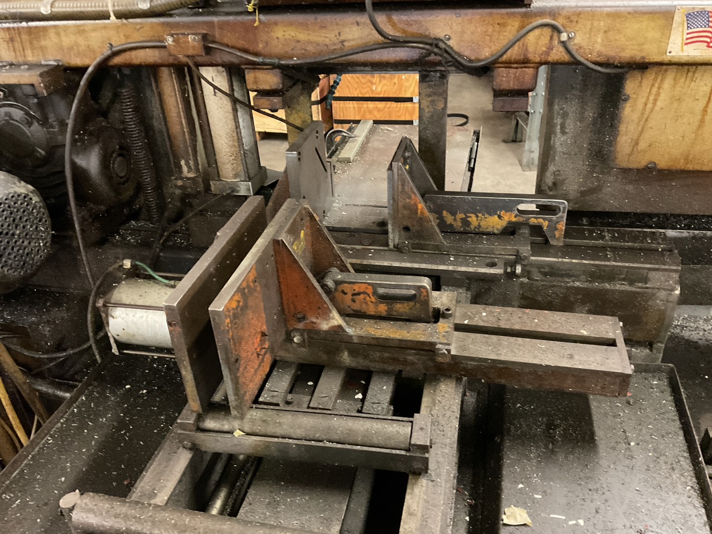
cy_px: 267
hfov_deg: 61.7
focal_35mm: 29
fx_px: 596
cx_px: 356
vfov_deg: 48.2
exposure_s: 1/24
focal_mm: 3
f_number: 1.8
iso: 500
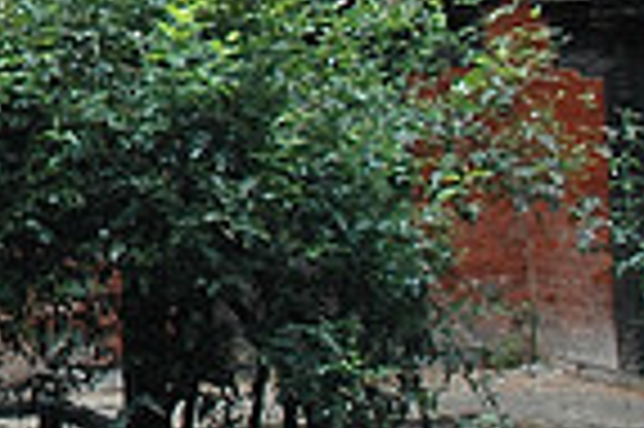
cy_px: -182
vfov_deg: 10.1
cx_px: -630
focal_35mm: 132
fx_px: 2359
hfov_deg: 13.4
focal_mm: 18
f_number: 4.5
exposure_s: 1/40
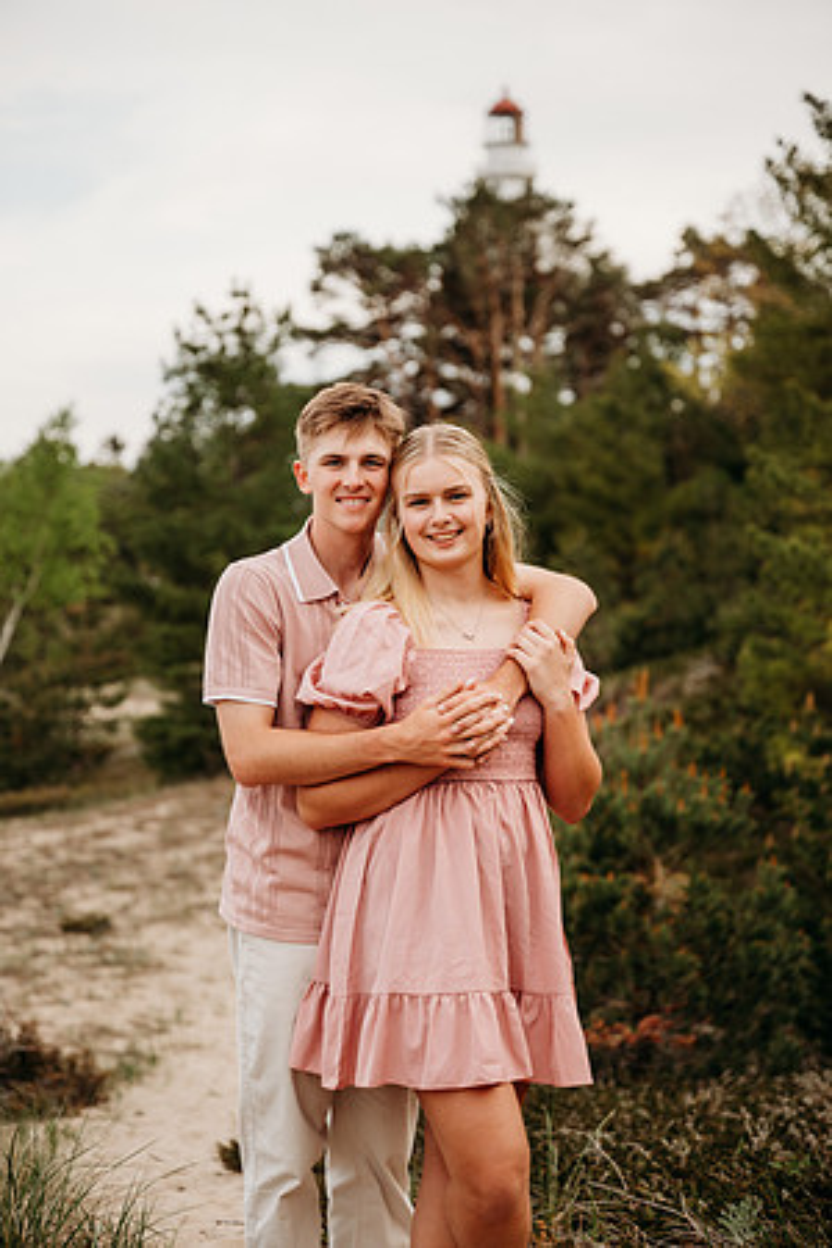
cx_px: 416
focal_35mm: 70
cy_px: 624
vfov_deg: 28.8
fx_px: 2426
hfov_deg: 19.5
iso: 320
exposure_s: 1/1000
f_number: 2.8
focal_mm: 70
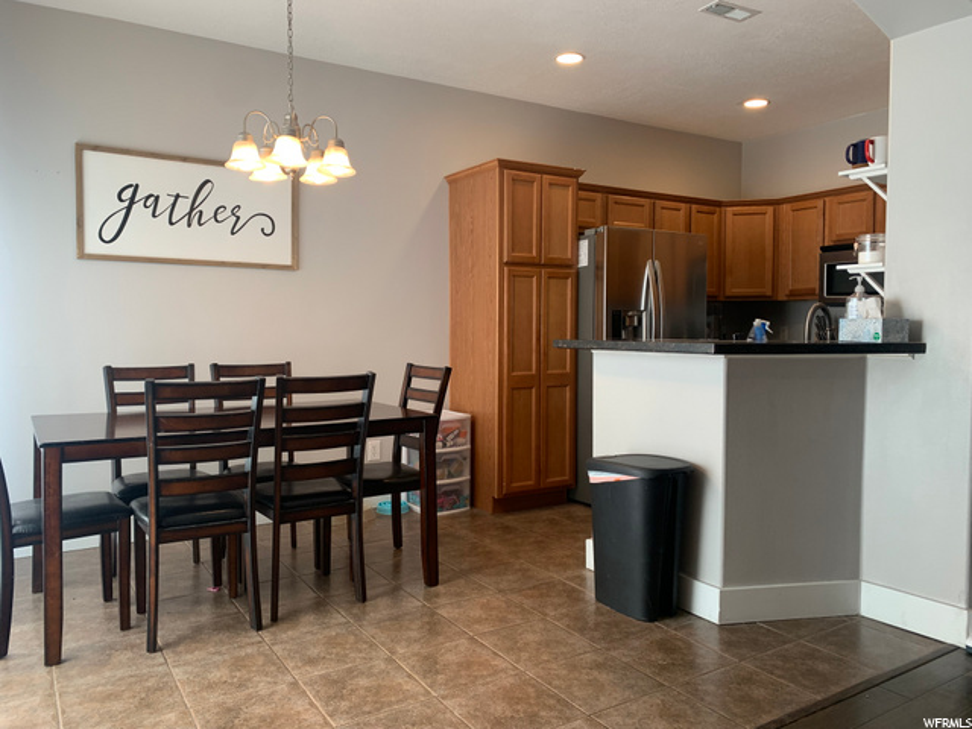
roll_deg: +0.4
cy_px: 364
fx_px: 730
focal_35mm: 26
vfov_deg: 53.1
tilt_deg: -5.0
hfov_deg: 67.3
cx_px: 486
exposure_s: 1/60
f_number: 1.8
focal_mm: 4.25
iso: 50
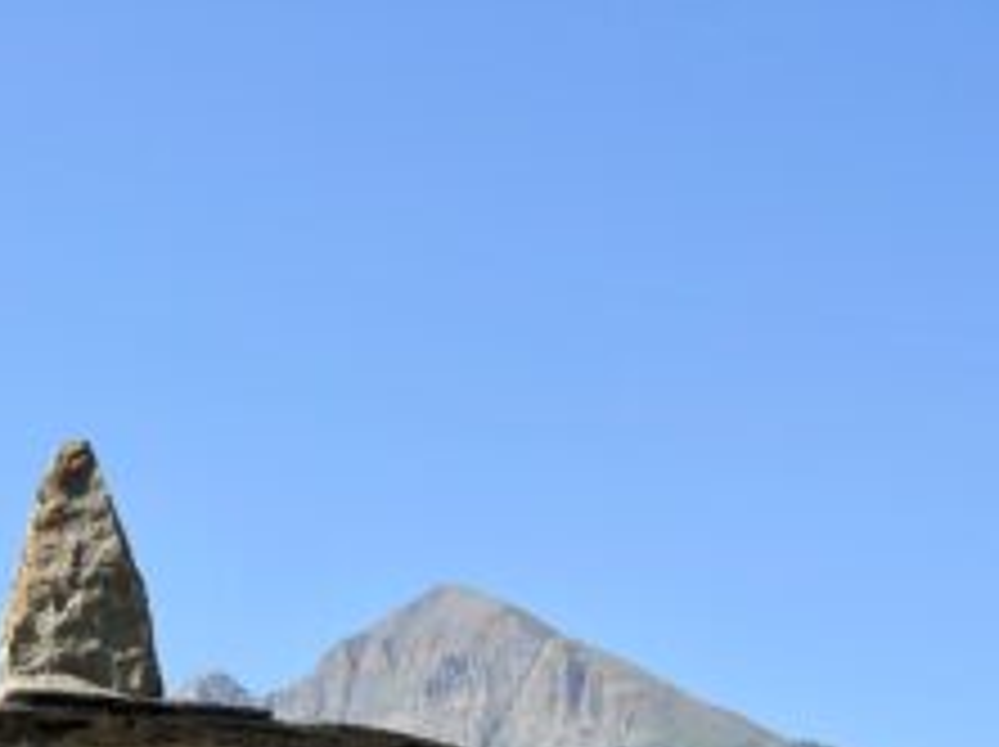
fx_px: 4007
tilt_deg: +12.2
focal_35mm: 139
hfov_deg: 14.2
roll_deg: +1.3
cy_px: 666
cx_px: 351
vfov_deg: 10.6
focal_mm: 9
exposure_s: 1/539
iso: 32
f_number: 2.8
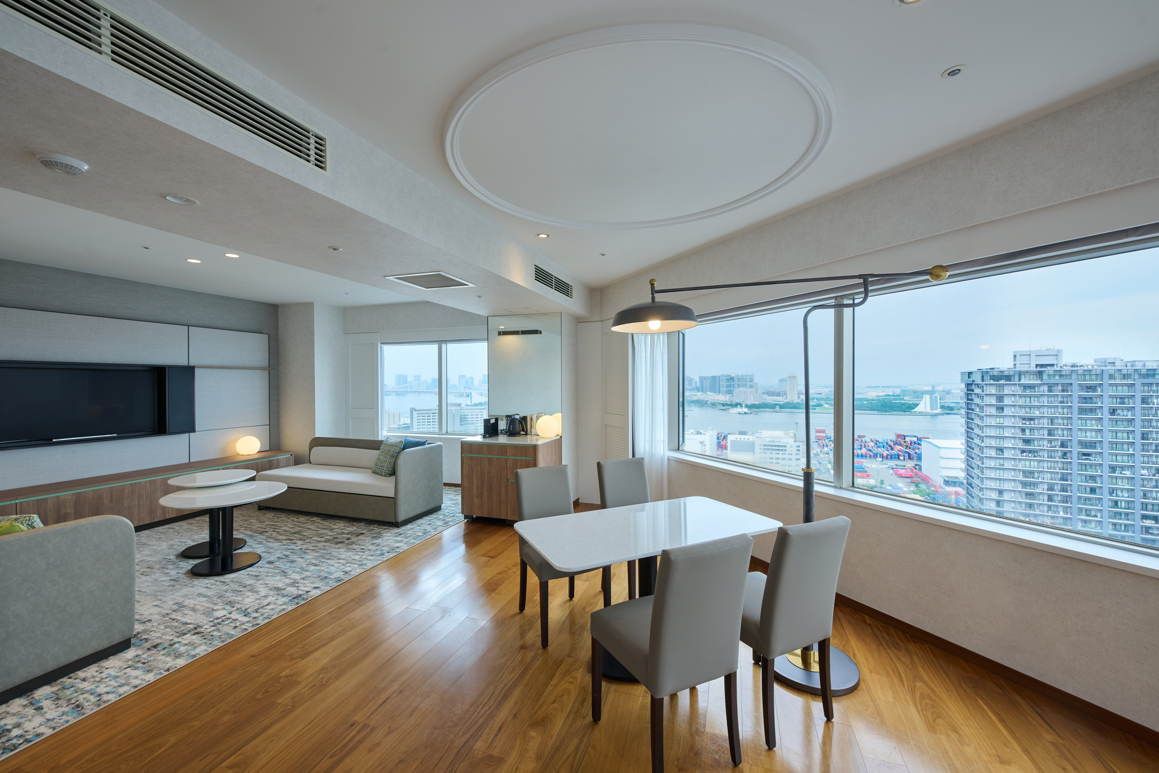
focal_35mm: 14
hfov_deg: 104.3
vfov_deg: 81.2
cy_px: 386
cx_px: 580
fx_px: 451
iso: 100
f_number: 8
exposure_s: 1/15
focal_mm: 14
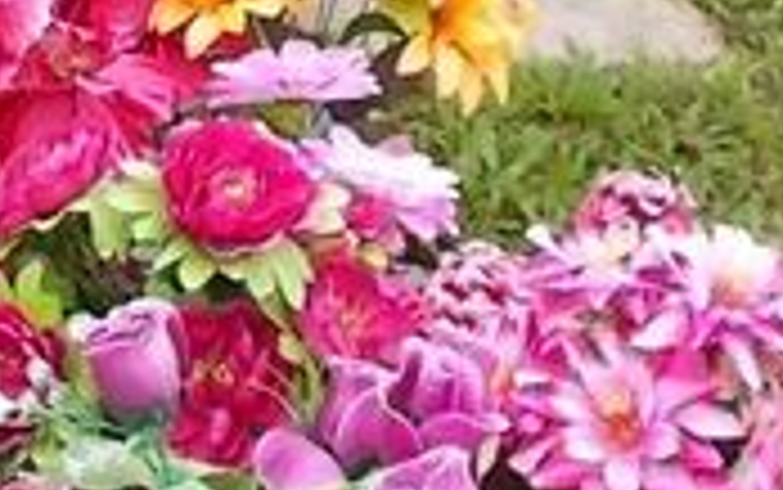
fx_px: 2712
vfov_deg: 9.8
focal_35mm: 127
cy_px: -382
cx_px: -22
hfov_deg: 16.1
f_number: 3.2
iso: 80
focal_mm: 4.6
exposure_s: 1/250
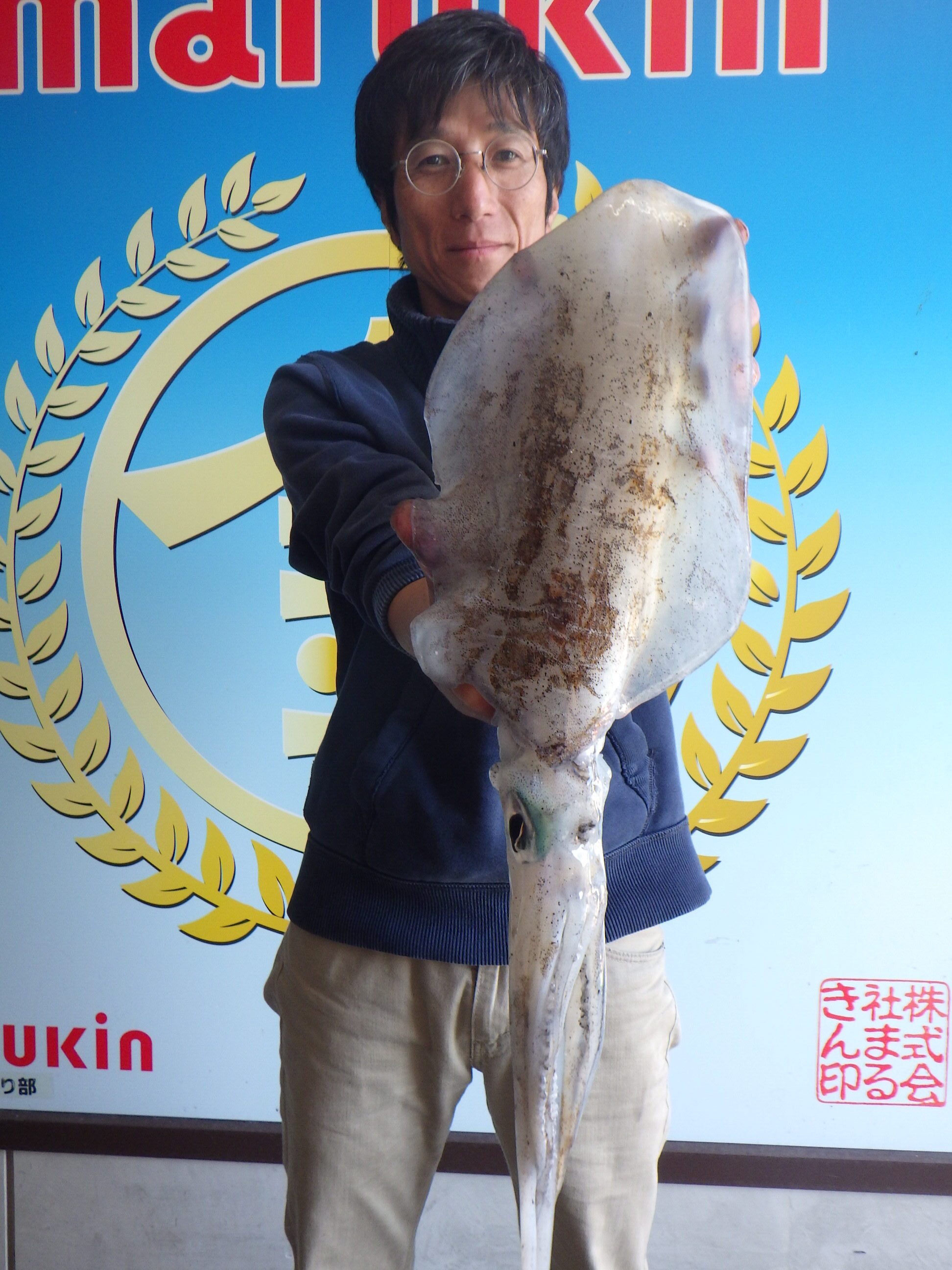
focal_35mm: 28
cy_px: 635
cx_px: 476
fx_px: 1027
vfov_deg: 63.4
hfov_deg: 49.7
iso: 160
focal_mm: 5
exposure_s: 1/45
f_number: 3.5
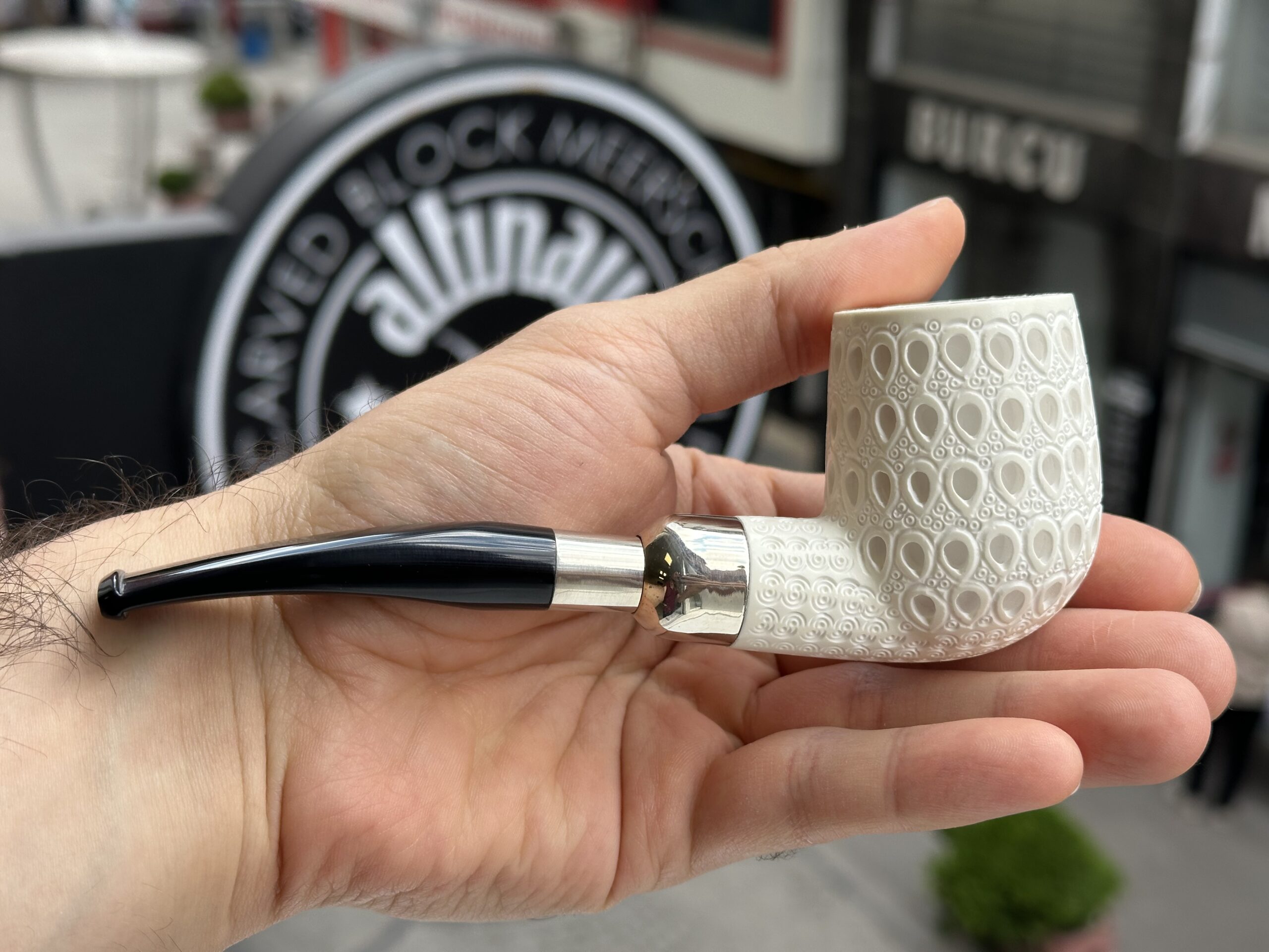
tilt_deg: -20.9
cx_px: 634
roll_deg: -1.2
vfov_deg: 30.3
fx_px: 1760
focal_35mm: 48
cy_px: 476
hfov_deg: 39.7
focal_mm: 6.86
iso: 64
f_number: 1.78
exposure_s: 1/830
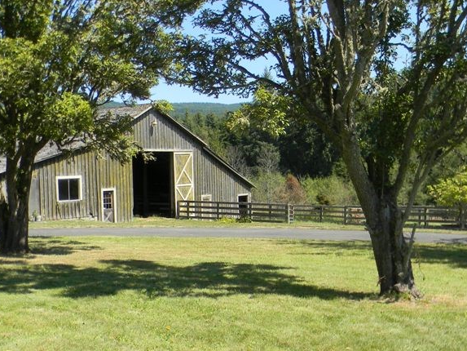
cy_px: 208
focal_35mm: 50
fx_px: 675
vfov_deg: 29.1
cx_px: 225
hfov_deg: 38.2
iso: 80
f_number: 3.5
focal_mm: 5
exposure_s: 1/475
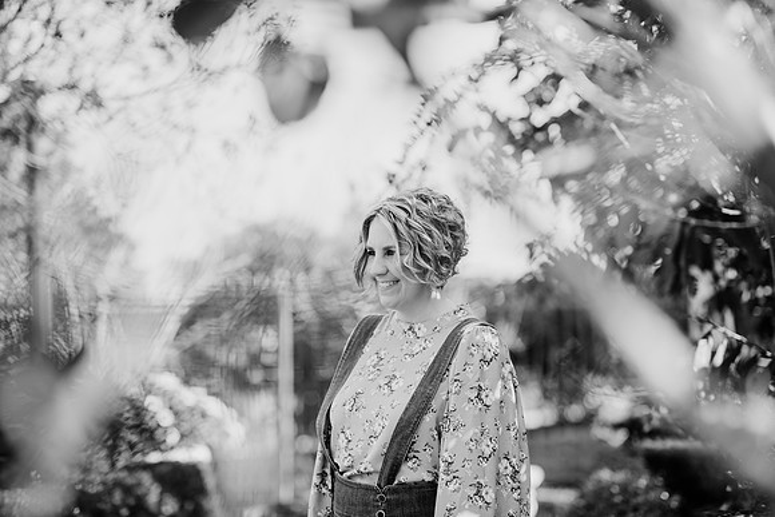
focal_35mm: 85
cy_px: 258
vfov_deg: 16.1
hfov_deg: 23.9
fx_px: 1830
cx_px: 388
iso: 125
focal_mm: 85
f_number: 2
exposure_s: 1/800
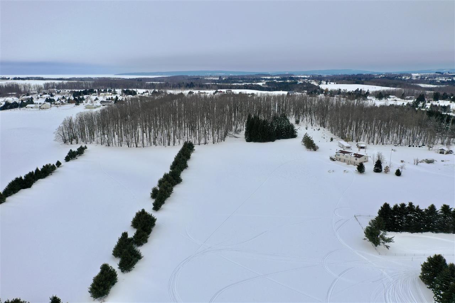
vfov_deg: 46.4
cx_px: 228
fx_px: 354
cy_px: 152
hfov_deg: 65.5
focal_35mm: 28
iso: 100
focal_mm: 10.26
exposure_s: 1/1250
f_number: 4.5
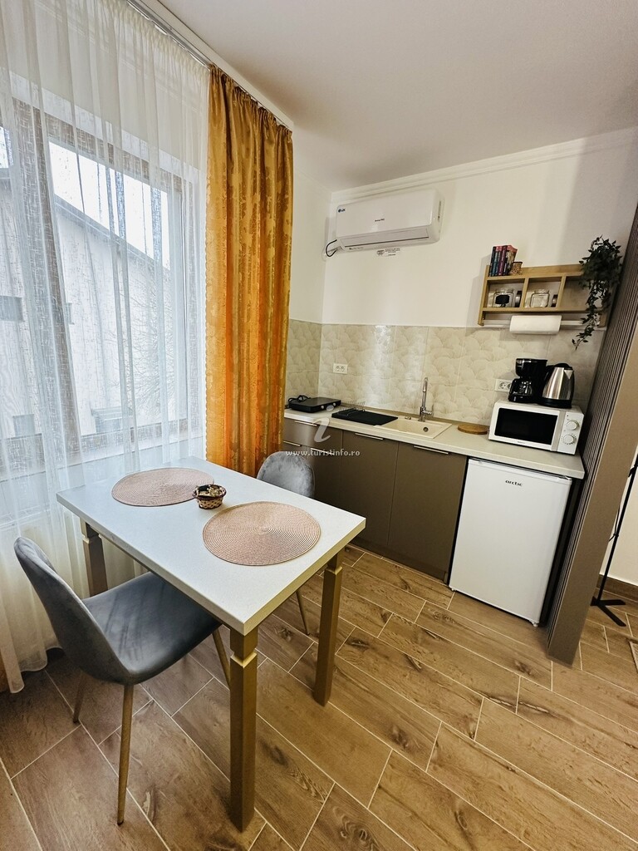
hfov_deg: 85.7
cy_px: 426
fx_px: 344
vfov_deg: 102.1
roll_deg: -3.4
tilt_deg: -13.9
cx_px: 319
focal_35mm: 14
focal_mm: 2.22
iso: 200
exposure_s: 1/99
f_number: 2.2
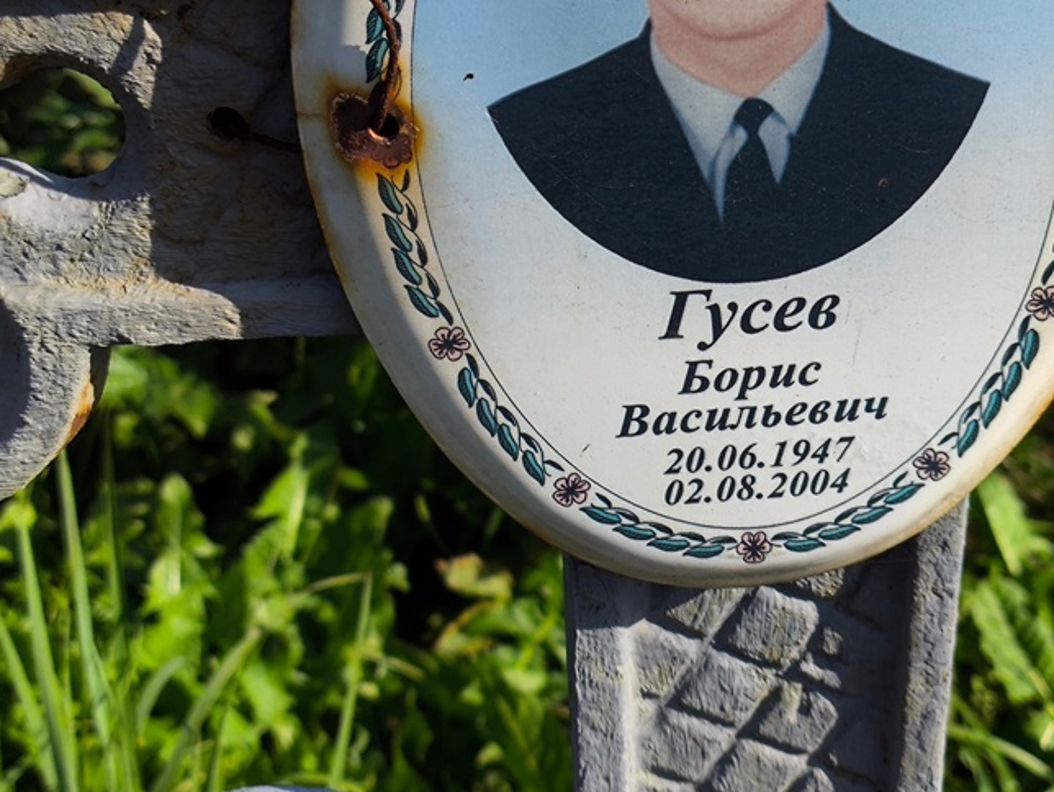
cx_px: 618
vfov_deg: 23.7
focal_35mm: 62
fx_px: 1889
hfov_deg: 31.1
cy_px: 376
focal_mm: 4.71
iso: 50
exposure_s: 1/1707
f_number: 1.7
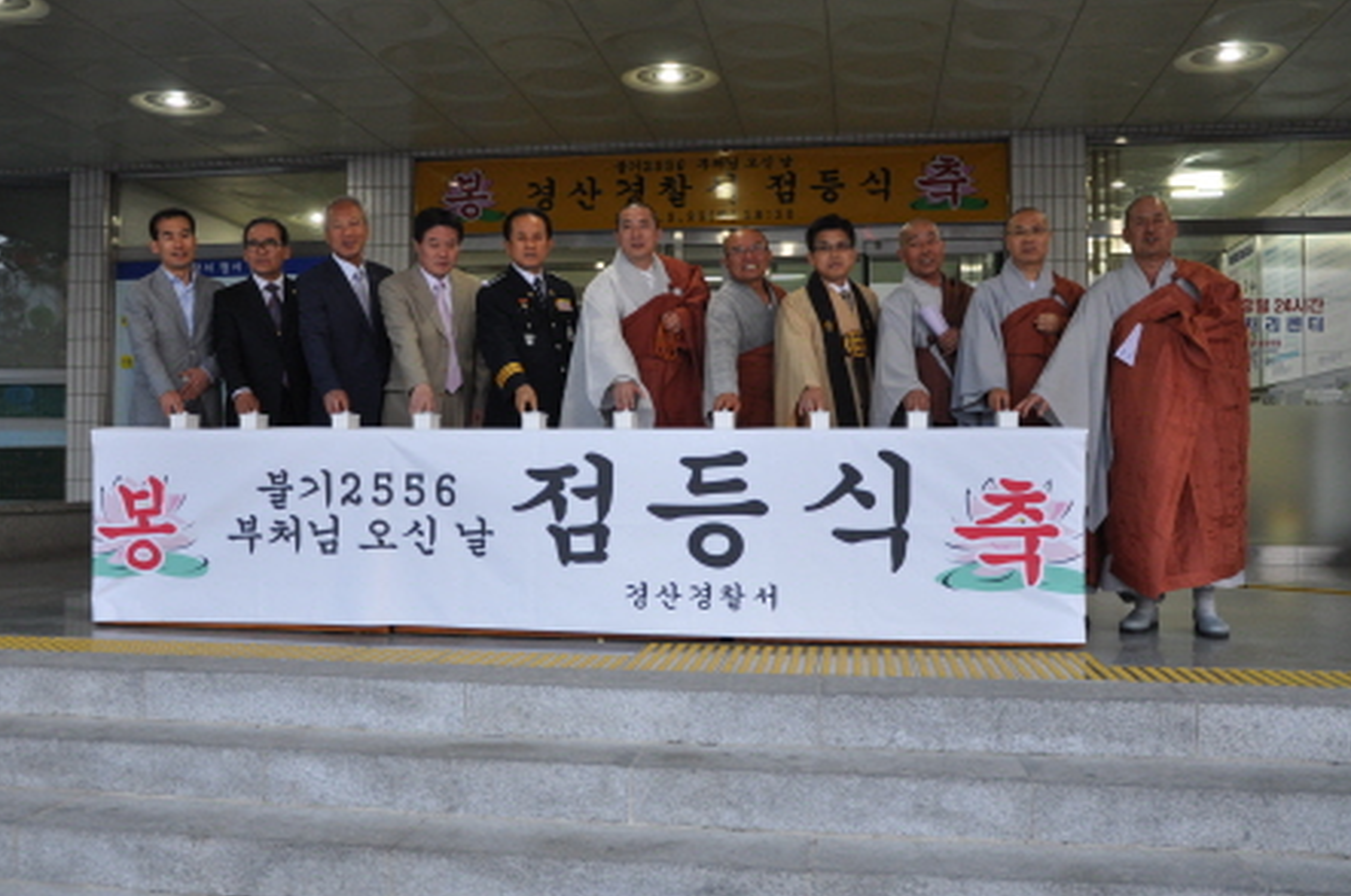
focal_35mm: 36
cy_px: 430
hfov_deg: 53.7
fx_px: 1333
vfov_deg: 37.2
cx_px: 634
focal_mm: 21
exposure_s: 1/60
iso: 560
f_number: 4
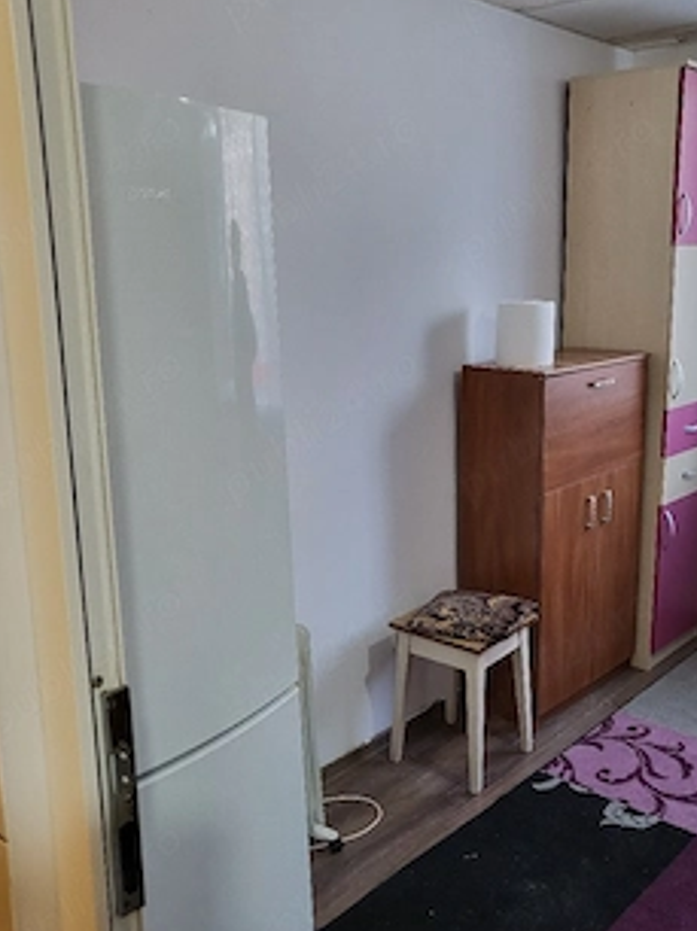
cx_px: 380
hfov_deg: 41.7
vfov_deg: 54.0
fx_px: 914
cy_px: 462
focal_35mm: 34
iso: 200
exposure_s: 1/50.3
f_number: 1.8
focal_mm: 4.25
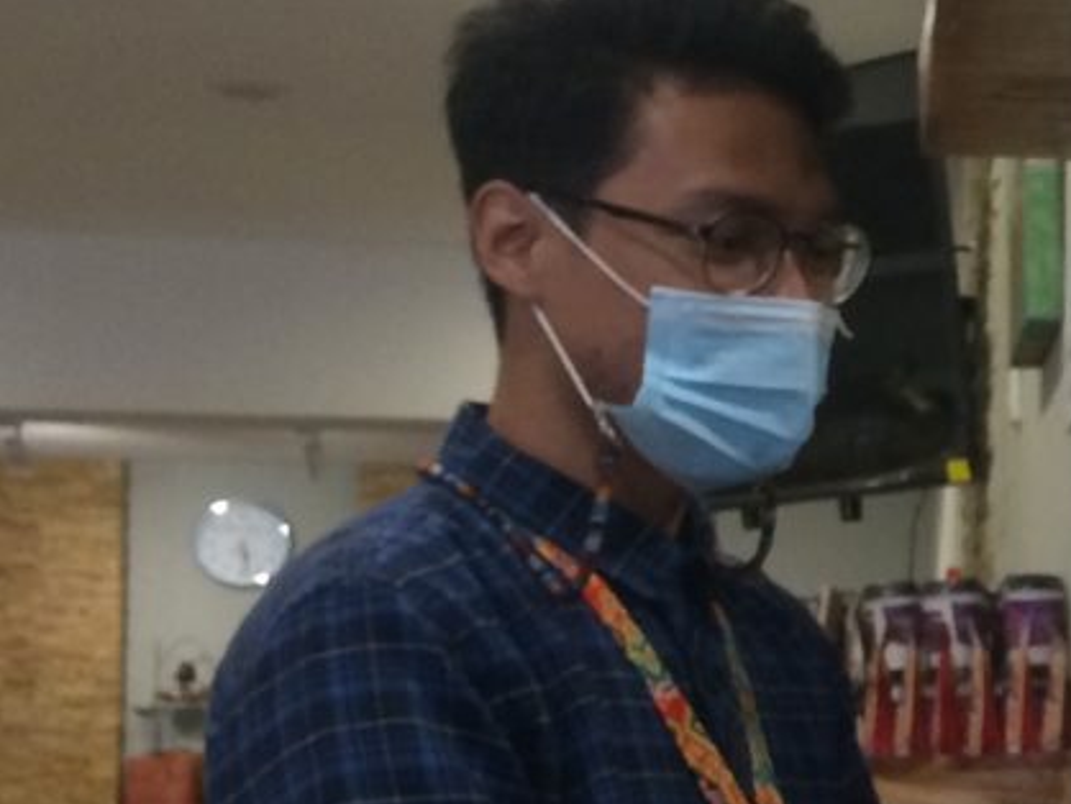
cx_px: 1637
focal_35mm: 111
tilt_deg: +1.5
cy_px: 671
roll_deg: -1.8
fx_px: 3436
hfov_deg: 16.1
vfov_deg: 13.3
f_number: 2.2
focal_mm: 4.15
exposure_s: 1/33
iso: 200
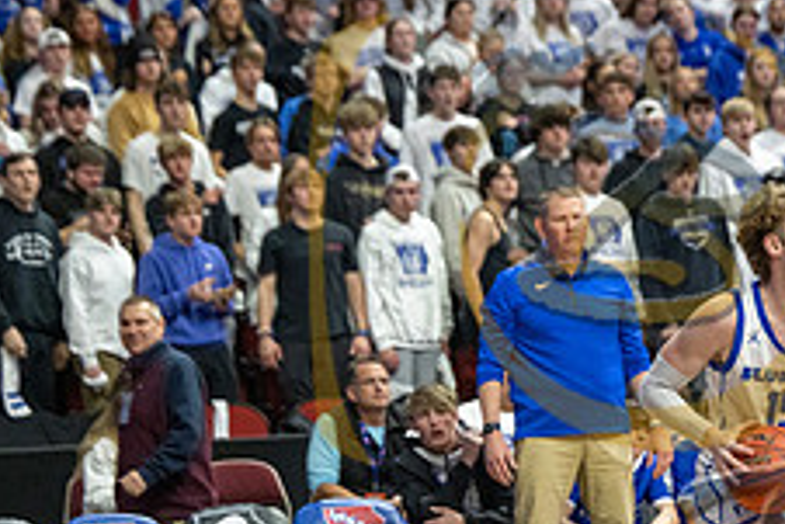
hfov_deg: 9.8
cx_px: 601
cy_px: 321
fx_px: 4582
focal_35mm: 210
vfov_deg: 6.6
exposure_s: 1/1250
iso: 2500
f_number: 2.8
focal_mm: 82
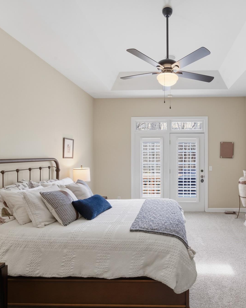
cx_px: 166
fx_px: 182
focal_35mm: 20
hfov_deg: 66.1
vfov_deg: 80.4
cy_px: 155
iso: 400
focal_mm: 14
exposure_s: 1/25
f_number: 11
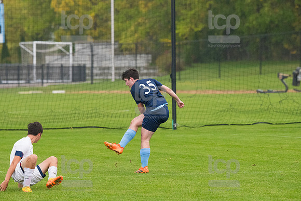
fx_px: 2507
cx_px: 150
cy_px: 100
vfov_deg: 4.6
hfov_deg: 6.9
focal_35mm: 300
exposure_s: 1/2000
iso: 2500
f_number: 4.5
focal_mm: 200
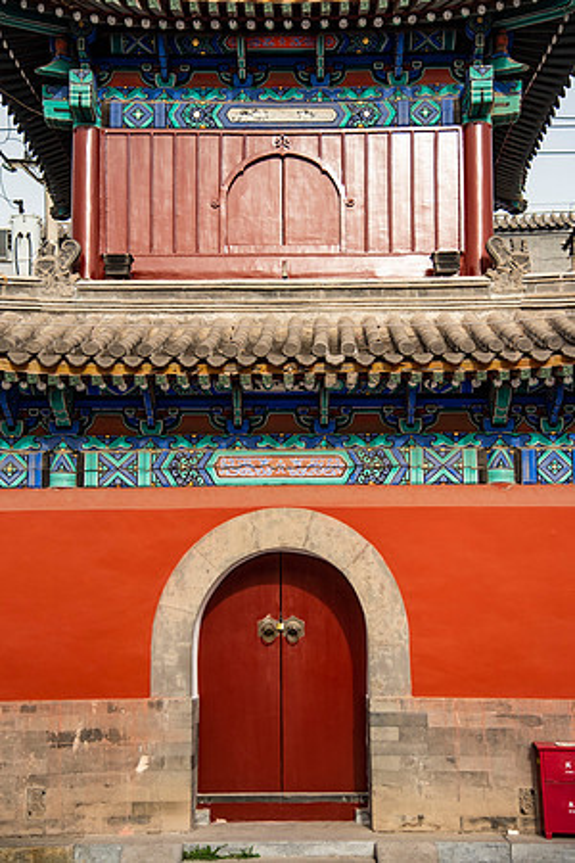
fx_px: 1198
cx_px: 288
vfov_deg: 39.6
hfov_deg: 27.0
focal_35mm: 50
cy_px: 432
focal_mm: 50
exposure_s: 1/1600
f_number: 4
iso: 500
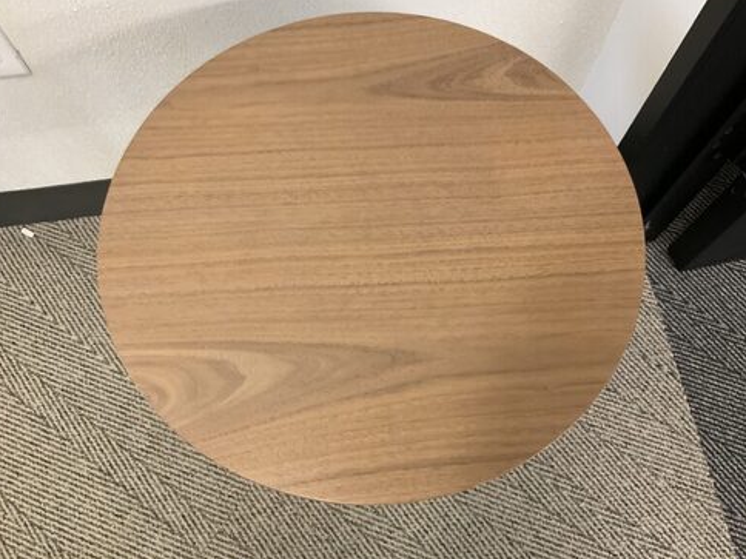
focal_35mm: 30
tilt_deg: -68.5
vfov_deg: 46.8
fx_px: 647
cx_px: 368
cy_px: 276
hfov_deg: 60.0
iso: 250
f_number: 1.8
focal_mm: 3
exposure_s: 1/60
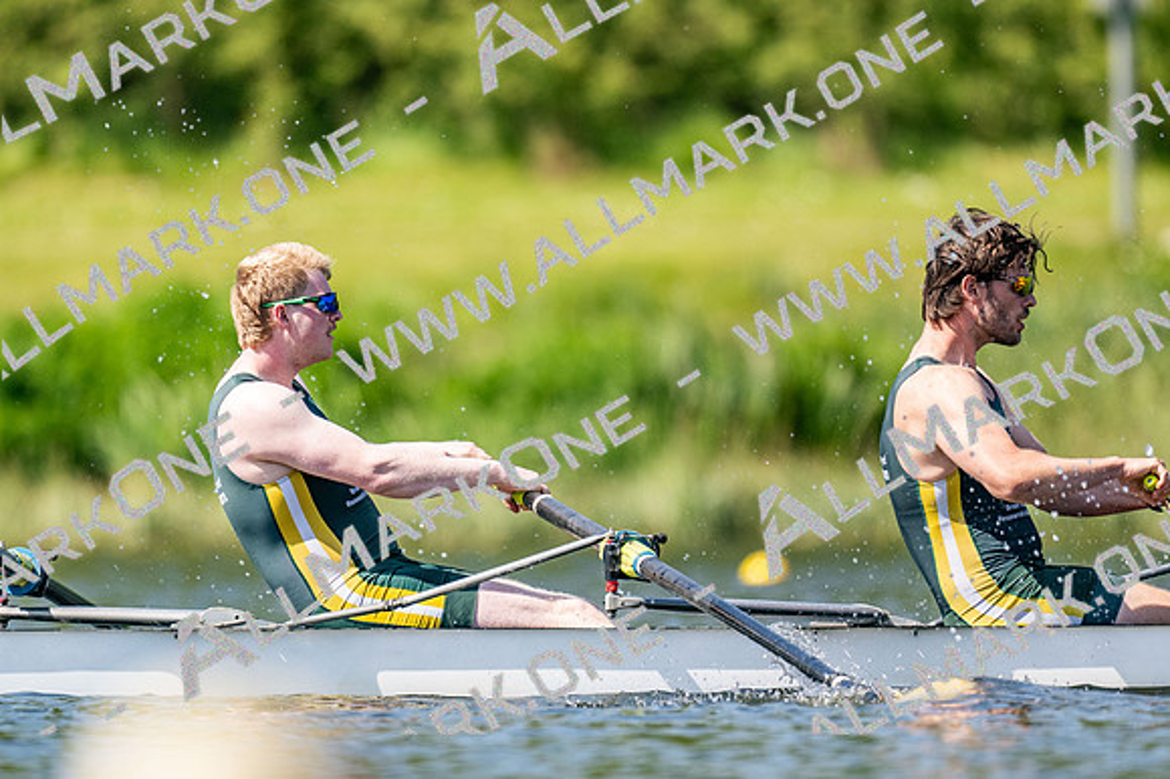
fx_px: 29239
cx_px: 585
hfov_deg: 2.3
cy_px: 390
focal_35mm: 900
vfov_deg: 1.5
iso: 400
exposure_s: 1/2500
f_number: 4
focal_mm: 600
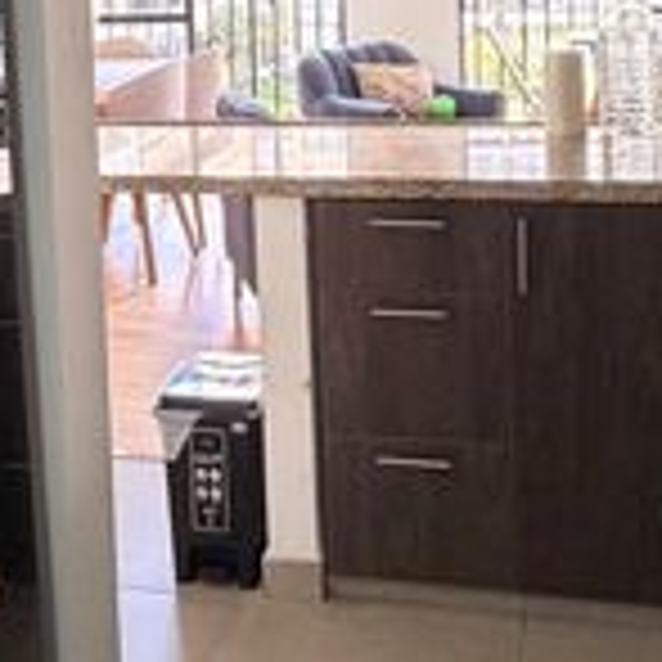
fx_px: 1212
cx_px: 284
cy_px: 16
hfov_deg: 30.5
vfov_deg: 28.8
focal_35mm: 56
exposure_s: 1/74
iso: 320
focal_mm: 2.22
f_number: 2.2
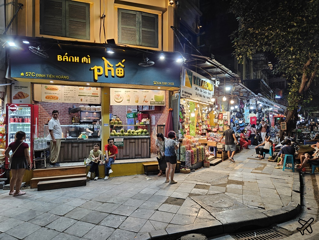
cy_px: 120
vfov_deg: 58.9
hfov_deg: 73.9
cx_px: 160
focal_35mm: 23
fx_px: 212
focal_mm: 5.4
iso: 100
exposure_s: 1/50
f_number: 1.8
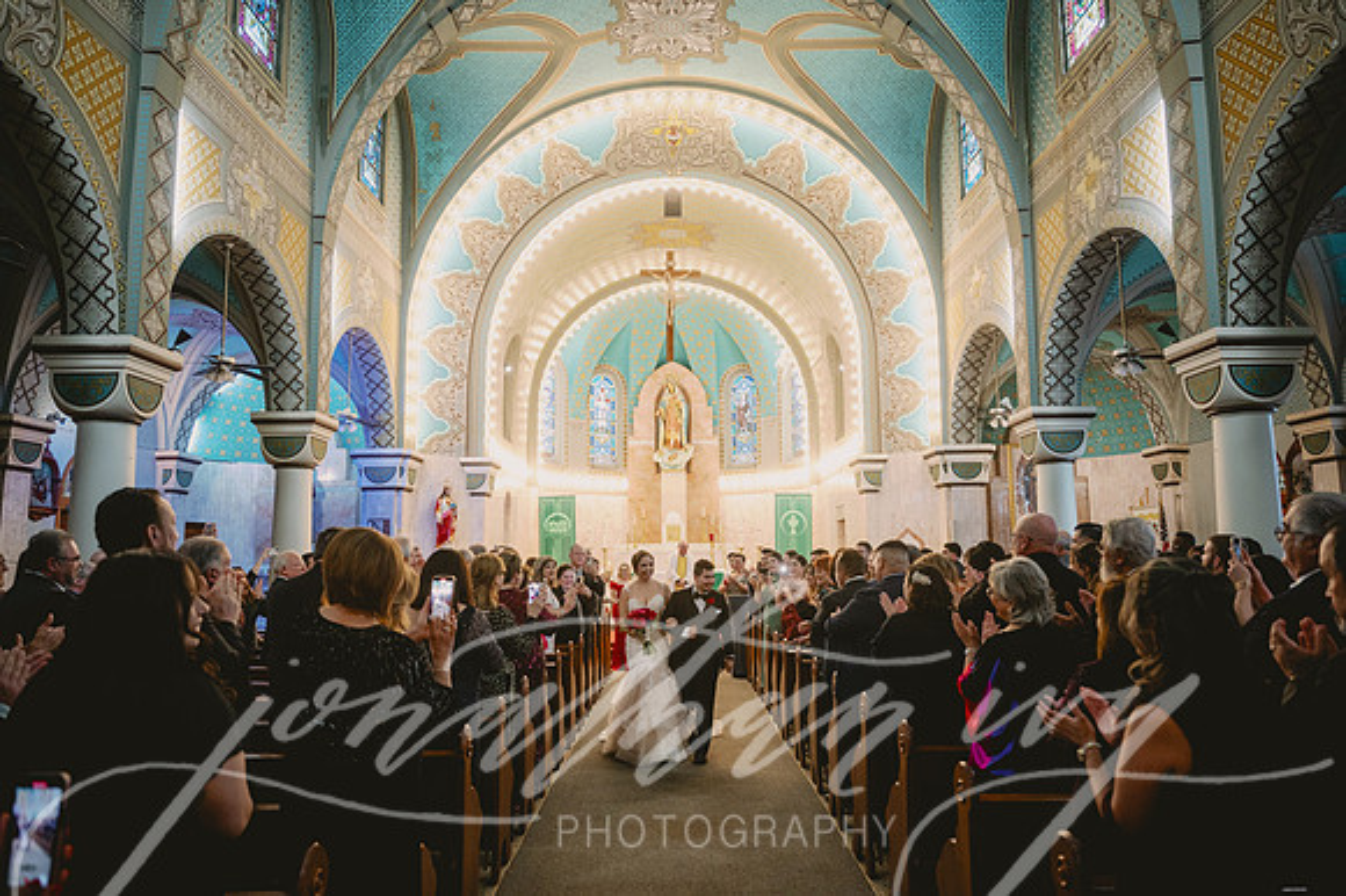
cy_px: 448
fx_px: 897
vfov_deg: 53.1
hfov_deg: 73.8
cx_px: 673
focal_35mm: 24
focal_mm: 24
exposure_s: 1/160
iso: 2000
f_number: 2.8
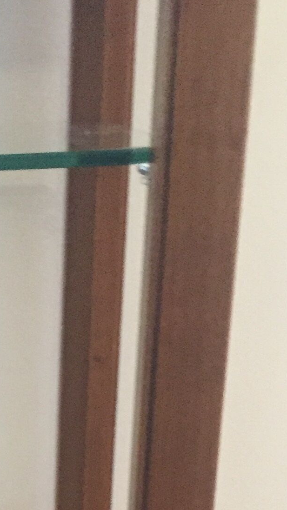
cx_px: -151
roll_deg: +0.2
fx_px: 1272
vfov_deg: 20.4
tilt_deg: -26.1
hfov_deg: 12.2
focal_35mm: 94
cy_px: 695
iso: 320
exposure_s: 1/15
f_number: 2.2
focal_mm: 4.15
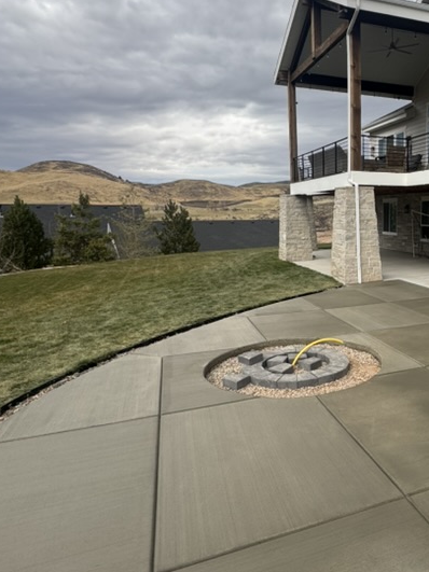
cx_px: 364
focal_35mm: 27
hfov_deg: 47.5
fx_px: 446
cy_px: 304
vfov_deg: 65.3
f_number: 2.2
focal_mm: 2.22
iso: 40
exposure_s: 1/147
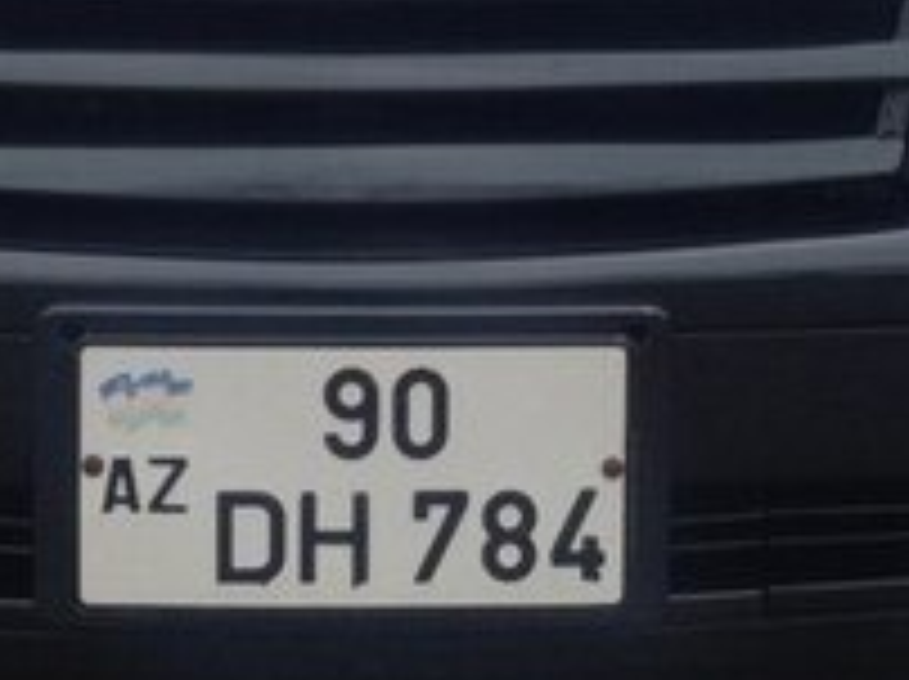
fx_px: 2833
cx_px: 454
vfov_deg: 13.3
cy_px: -160
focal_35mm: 108
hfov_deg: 18.2
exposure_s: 1/488
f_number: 2.4
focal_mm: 4.12
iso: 50
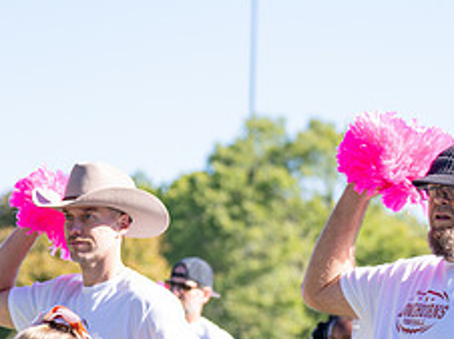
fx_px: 2922
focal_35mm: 223
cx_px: 436
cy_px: 270
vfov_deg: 6.6
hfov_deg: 8.8
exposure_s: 1/1250
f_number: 2.8
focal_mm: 70
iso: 200
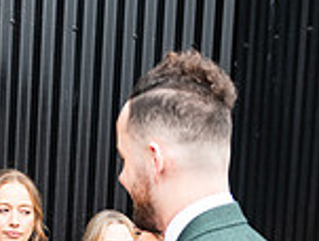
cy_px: 382
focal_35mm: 129
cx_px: 150
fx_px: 1192
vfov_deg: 11.0
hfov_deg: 15.2
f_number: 3.5
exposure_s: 1/200
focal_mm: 35
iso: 160
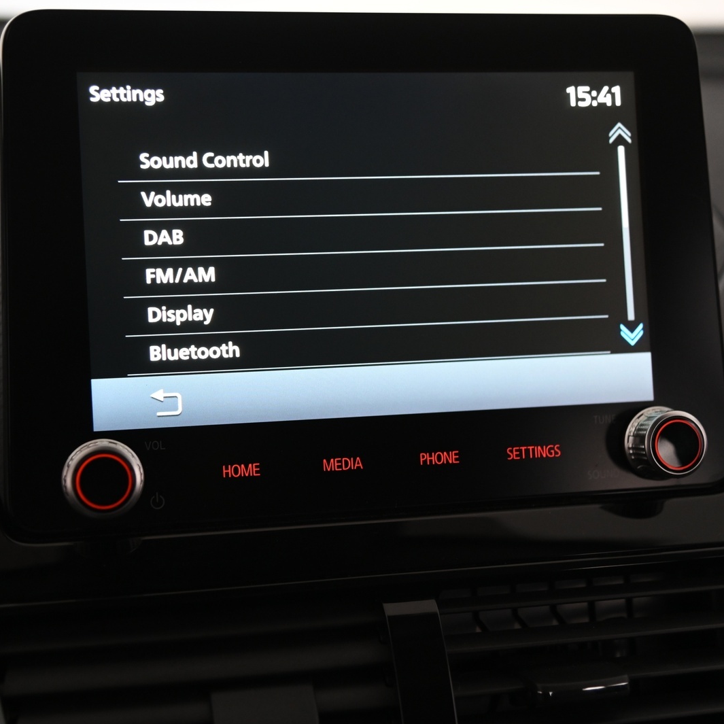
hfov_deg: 30.0
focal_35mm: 57
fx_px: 1349
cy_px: 360
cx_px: 309
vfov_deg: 30.0
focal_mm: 44
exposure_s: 1/50
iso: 2000
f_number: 4
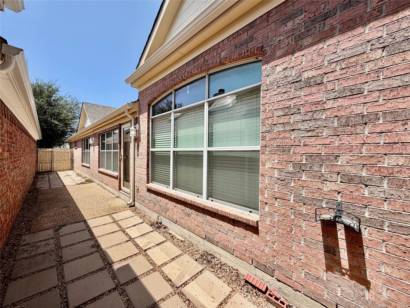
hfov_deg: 102.1
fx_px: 166
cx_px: 205
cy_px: 154
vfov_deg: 85.7
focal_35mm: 14
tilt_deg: -0.8
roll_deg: -0.1
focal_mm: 2.22
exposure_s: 1/770
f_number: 2.2
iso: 25
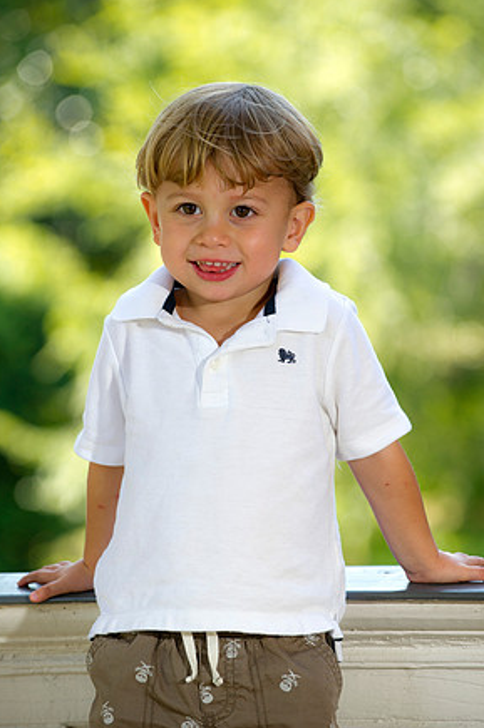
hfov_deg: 7.8
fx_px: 3558
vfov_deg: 11.7
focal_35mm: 176
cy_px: 356
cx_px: 239
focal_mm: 170
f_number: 4
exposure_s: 1/250
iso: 320
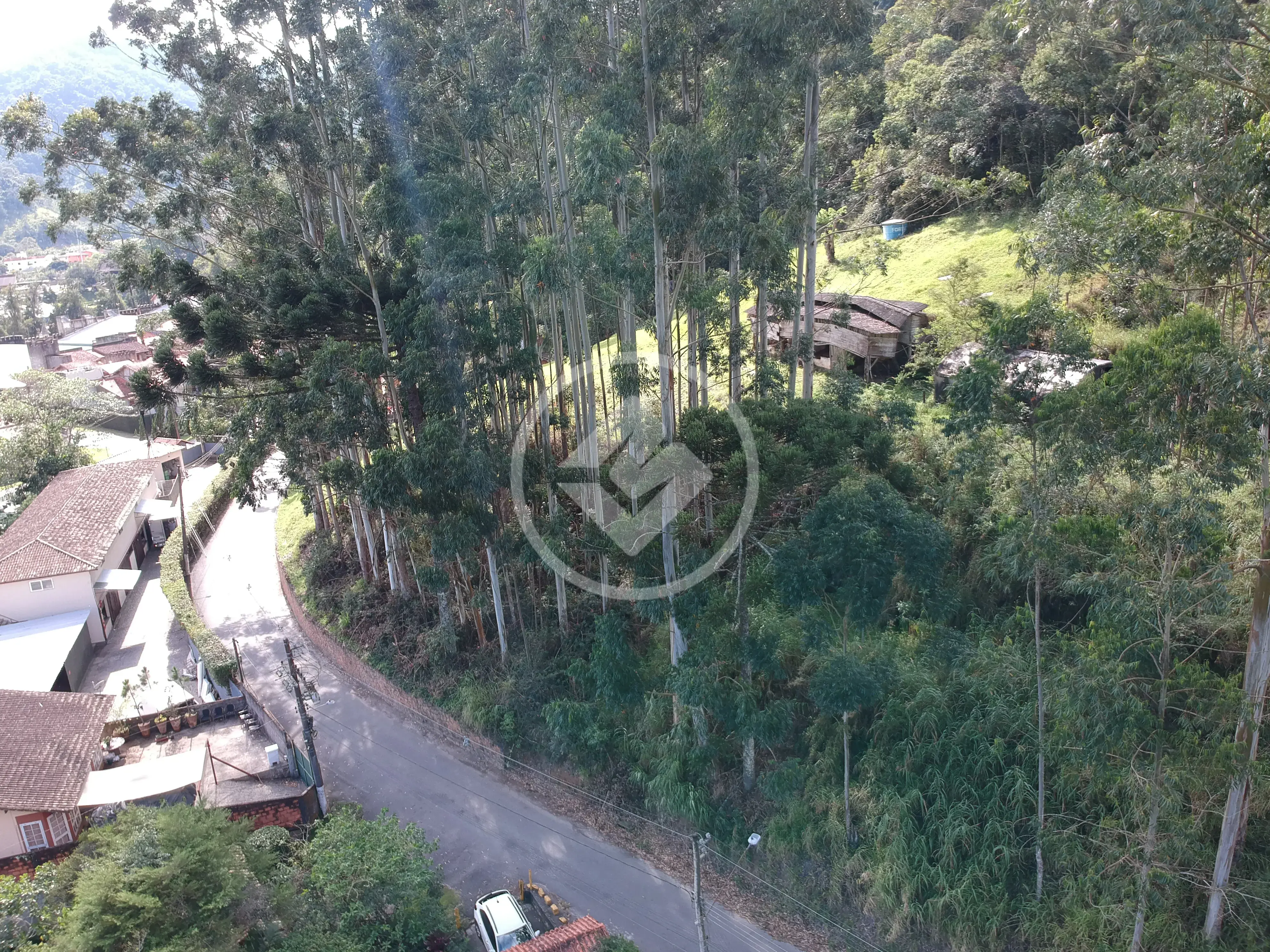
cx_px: 635
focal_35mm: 25
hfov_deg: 69.4
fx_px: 917
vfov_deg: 54.9
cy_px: 476
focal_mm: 4.49
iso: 100
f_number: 2.6
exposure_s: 1/160
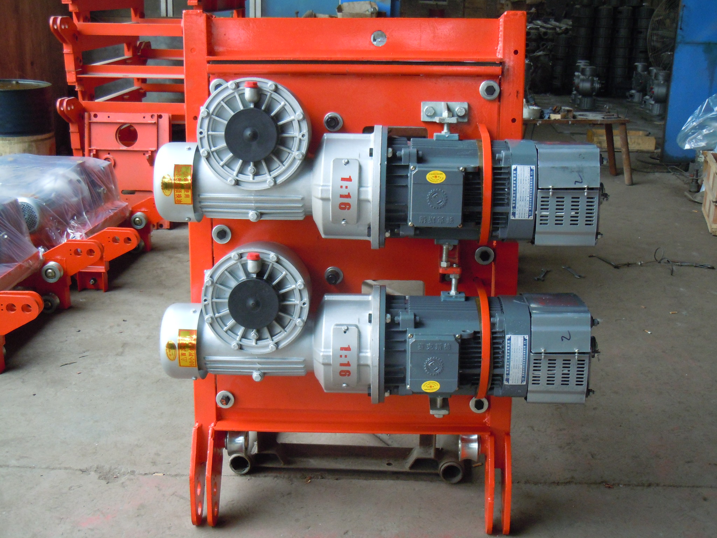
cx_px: 358
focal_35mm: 45
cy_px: 269
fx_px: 932
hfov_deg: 42.1
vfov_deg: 32.2
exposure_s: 1/40
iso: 400
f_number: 3.8
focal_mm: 8.1
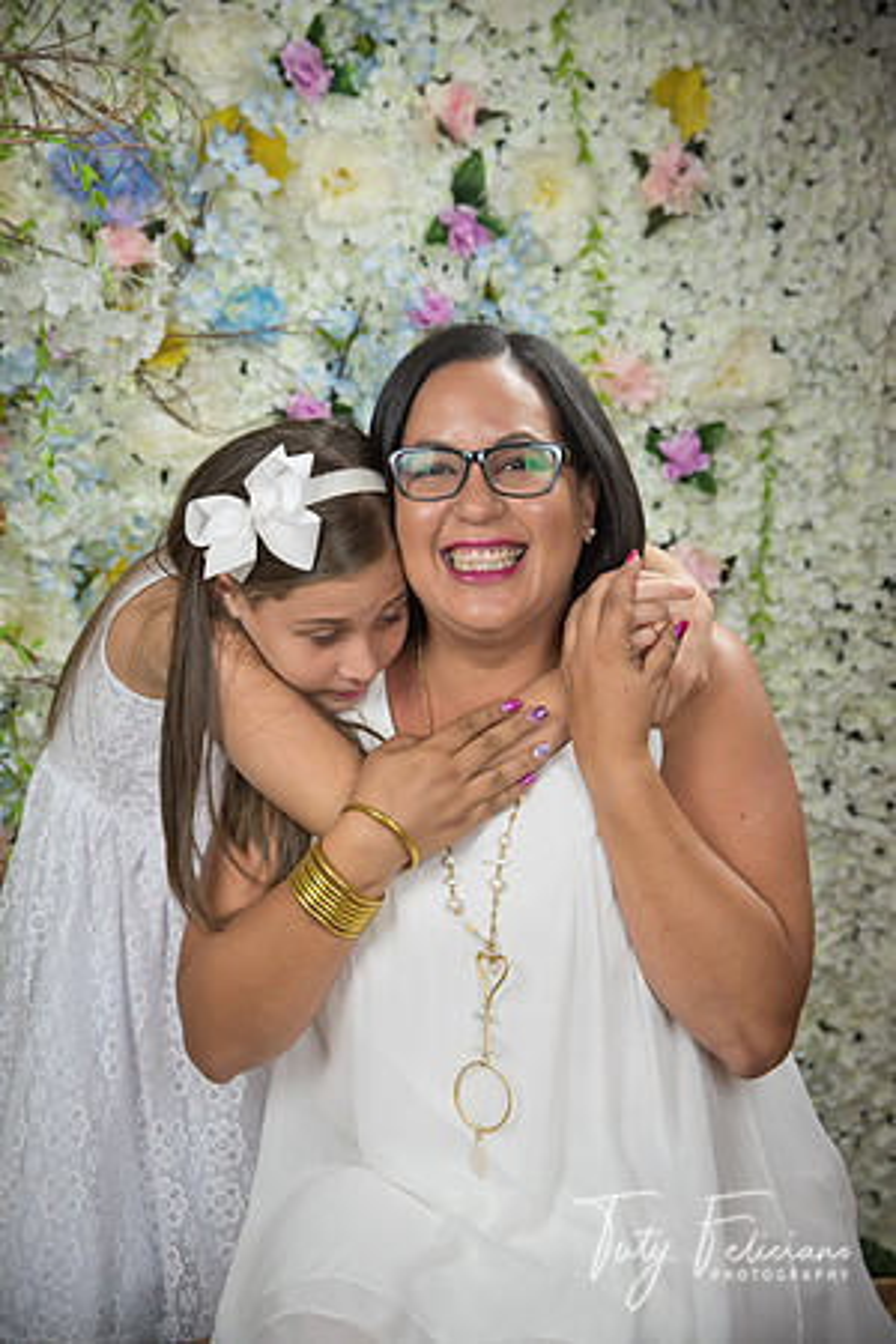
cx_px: 448
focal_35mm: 75
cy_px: 672
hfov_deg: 18.2
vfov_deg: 27.0
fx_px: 2800
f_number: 5
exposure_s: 1/125
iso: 1250
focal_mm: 75
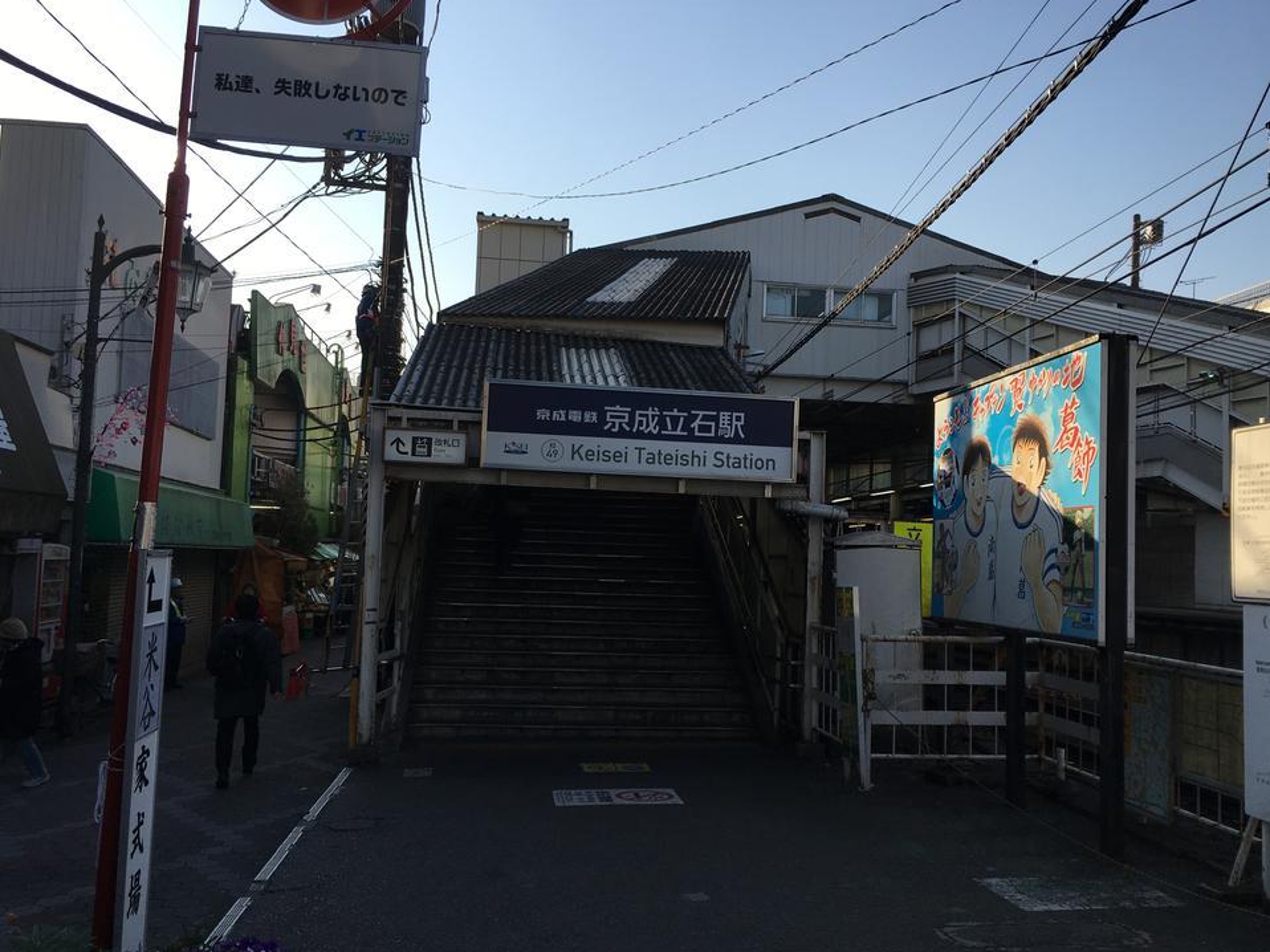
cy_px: 489
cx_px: 658
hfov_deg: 58.3
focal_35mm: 31
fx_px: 1137
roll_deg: -2.1
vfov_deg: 45.4
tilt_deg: +4.3
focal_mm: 4.15
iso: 25
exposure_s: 1/1202
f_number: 2.2
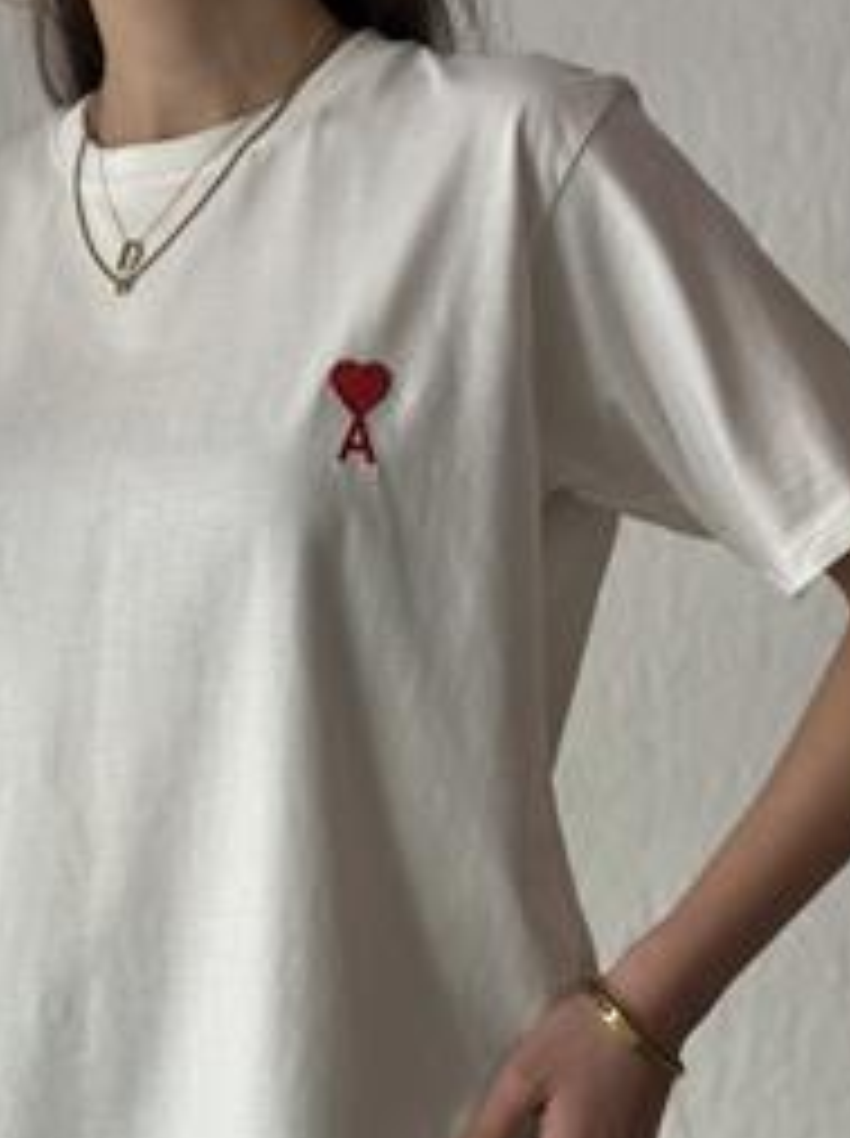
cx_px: 270
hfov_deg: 18.1
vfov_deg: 24.0
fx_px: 2659
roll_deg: +0.9
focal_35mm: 81
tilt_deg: -5.7
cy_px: 801
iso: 80
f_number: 1.78
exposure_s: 1/125
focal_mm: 6.86
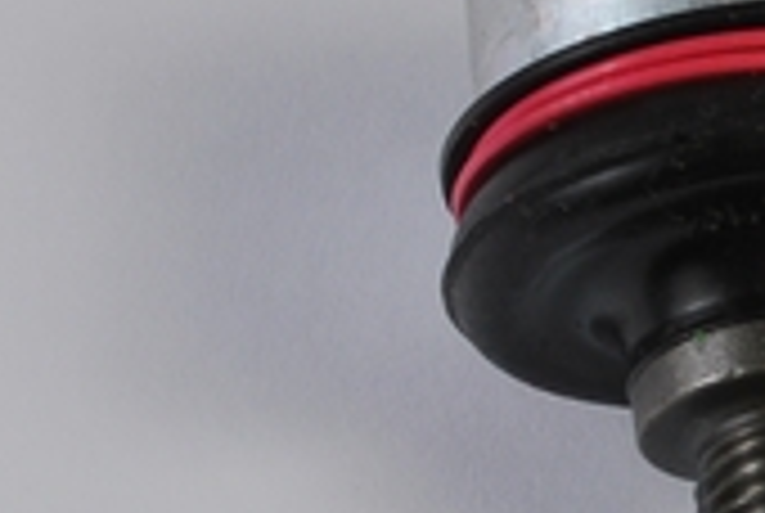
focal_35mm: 296
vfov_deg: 4.7
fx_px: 6301
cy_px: 110
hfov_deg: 6.7
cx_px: 1616
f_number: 9
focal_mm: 42
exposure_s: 1/30
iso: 125
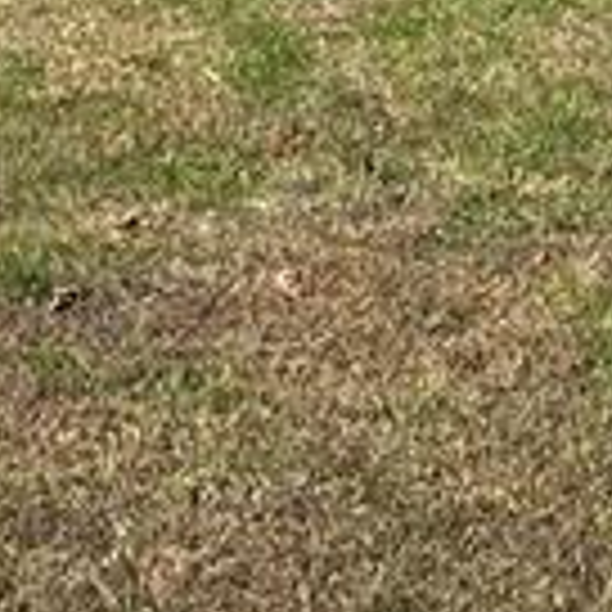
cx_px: 266
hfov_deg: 10.9
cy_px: -684
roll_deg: +0.0
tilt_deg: +2.0
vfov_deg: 10.0
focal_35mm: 160
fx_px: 3200
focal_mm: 6.86
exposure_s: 1/3861
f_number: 1.78
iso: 80
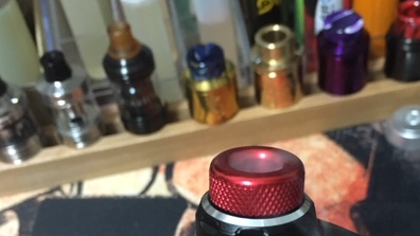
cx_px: 244
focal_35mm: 51
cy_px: 217
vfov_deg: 22.9
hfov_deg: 40.5
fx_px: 568
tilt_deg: -50.9
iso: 200
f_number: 2.2
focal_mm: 4.15
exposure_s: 1/15
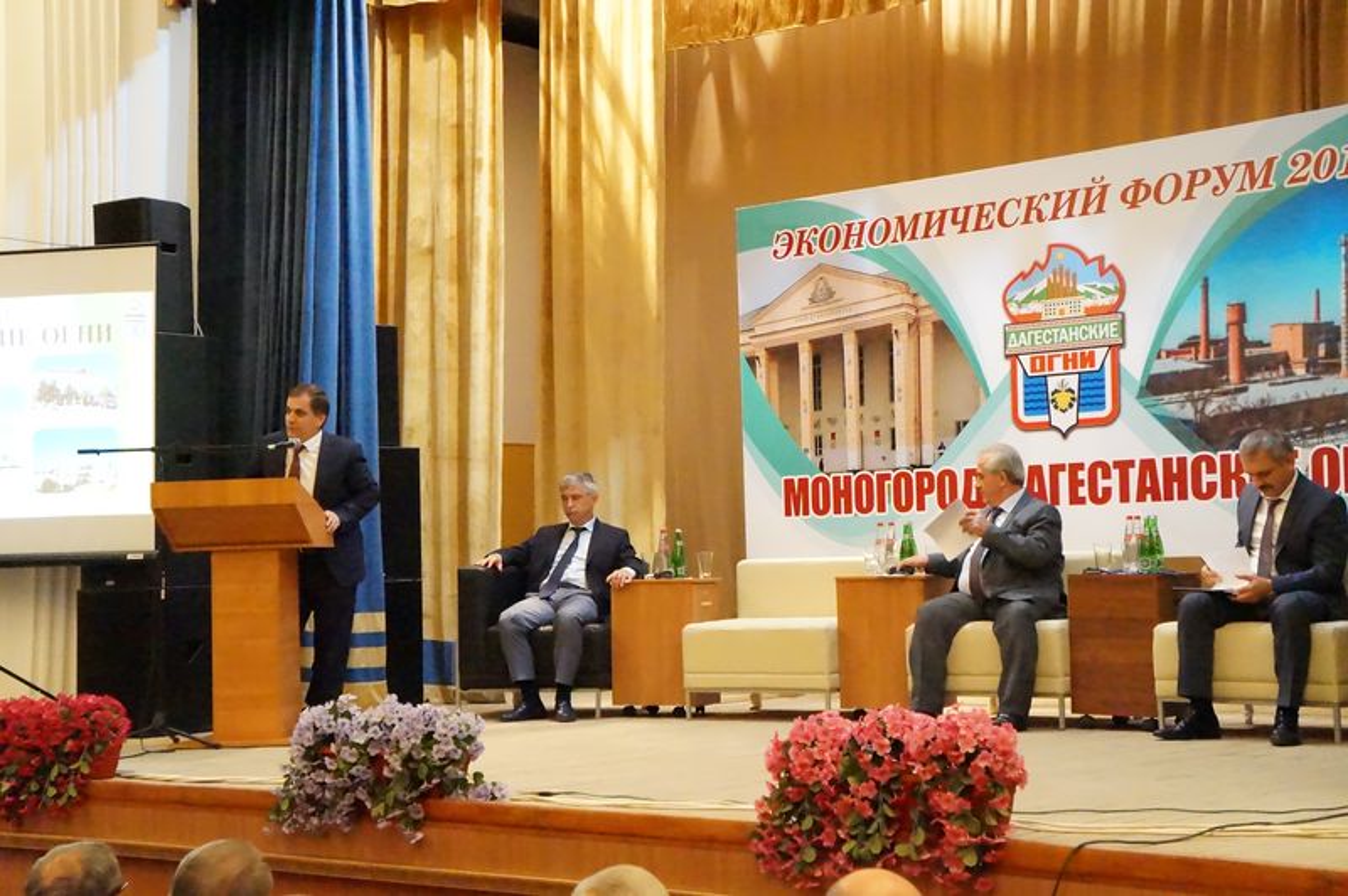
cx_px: 674
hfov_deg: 36.0
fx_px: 2076
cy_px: 448
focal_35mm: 56
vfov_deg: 24.4
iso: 16000
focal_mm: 37
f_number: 5.6
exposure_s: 1/80
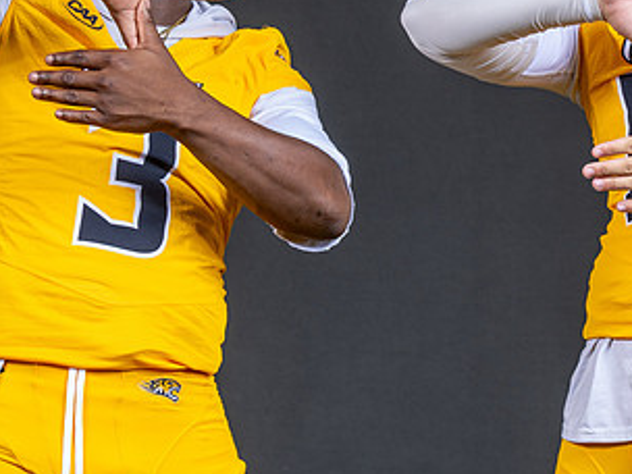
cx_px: 570
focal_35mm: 163
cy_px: 156
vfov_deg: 9.1
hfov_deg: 12.0
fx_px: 2976
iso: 100
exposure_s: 1/200
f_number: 6.3
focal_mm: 57
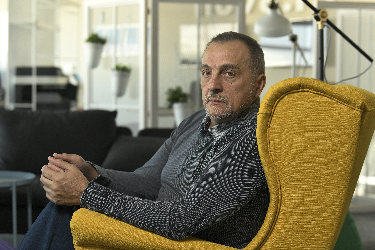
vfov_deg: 17.5
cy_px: 125
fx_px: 812
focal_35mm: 78
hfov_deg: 26.0
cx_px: 188
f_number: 4.5
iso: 1600
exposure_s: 1/125
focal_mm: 78
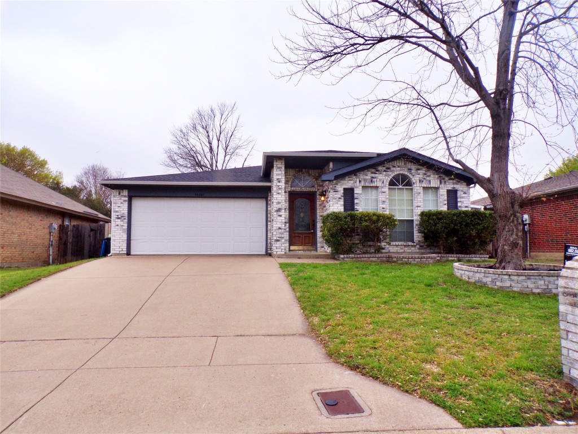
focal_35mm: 24
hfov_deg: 71.6
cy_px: 217
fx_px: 401
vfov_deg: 56.8
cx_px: 289
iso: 80
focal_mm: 4.3
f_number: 8
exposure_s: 1/200
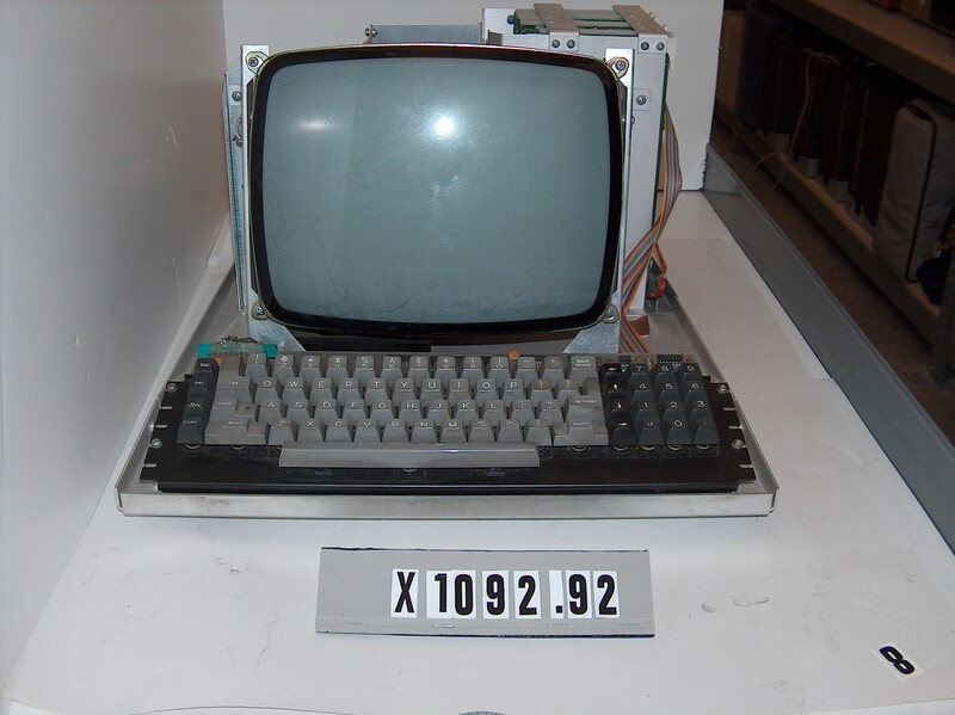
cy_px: 358
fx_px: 1020
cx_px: 478
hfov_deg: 50.2
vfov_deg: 38.6
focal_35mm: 37
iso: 100
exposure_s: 1/60
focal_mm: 7.6
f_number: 2.8
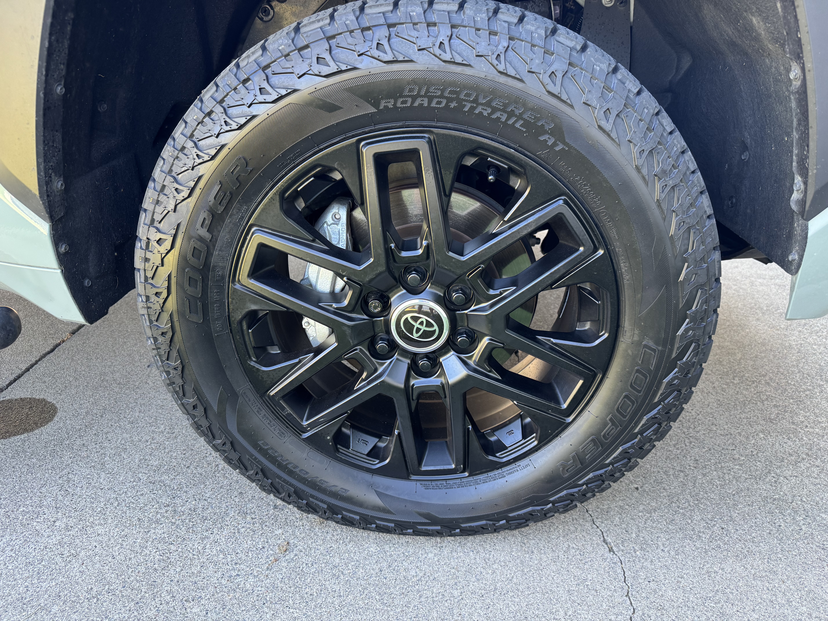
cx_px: 414
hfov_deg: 71.6
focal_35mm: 24
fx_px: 574
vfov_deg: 56.8
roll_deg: -4.3
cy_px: 310
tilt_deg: -25.4
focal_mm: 6.76
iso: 125
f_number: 1.78
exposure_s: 1/121
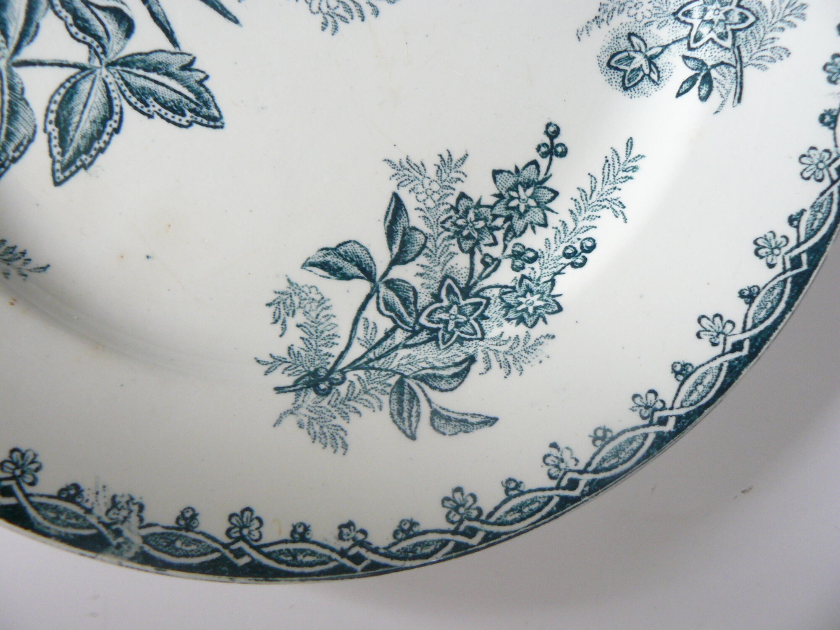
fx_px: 874
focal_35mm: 36
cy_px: 315
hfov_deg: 51.4
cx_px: 420
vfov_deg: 39.7
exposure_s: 1/20
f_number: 2.8
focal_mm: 6
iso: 200
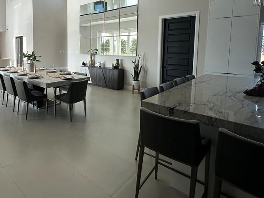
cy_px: 64
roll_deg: -0.6
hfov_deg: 72.0
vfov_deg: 57.4
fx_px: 175
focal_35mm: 23
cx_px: 90
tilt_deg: -4.6
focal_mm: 2.22
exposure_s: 1/173
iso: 40
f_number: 2.2
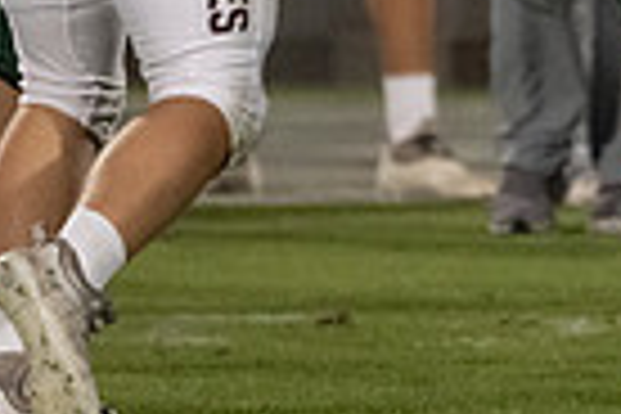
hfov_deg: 1.2
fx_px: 29029
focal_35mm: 1683
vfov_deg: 0.8
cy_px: -317
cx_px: 806
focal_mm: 400
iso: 10000
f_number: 5.6
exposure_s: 1/1250
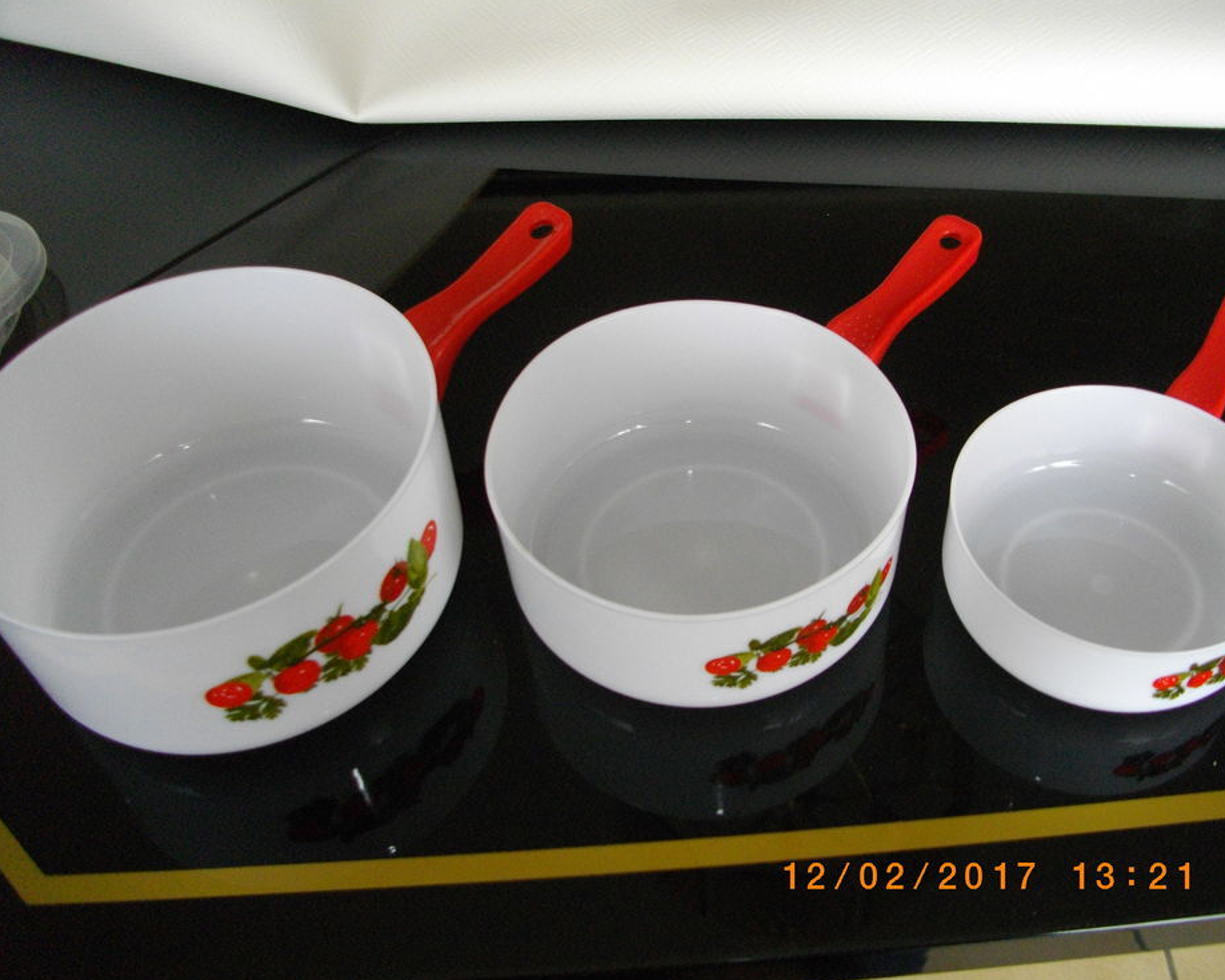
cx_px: 664
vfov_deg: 43.3
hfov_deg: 52.8
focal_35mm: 34
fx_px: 1233
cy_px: 484
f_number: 2.9
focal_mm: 5.7
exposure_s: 1/50
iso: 296
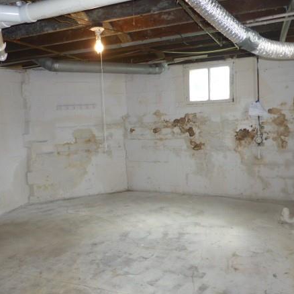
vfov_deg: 52.5
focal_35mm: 31
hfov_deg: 52.4
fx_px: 298
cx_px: 128
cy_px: 150
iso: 250
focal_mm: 4.3
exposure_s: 1/60
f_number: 3.3
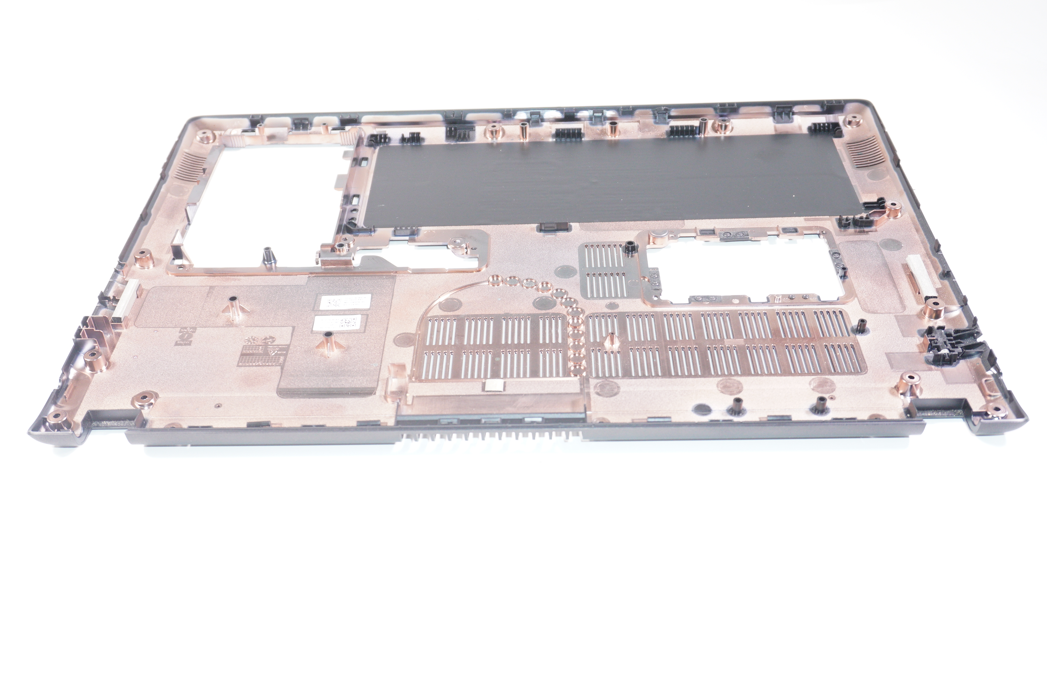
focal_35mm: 38
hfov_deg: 51.3
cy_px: 348
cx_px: 524
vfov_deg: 35.4
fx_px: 1090
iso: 640
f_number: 5.6
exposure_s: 1/80
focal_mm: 25
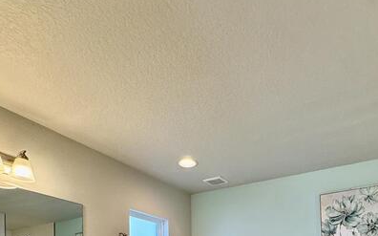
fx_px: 309
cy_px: 279
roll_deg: +1.7
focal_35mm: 30
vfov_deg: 34.1
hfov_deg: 62.4
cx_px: 225
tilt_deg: +2.2
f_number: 2.2
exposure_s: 1/120
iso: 200
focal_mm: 2.22
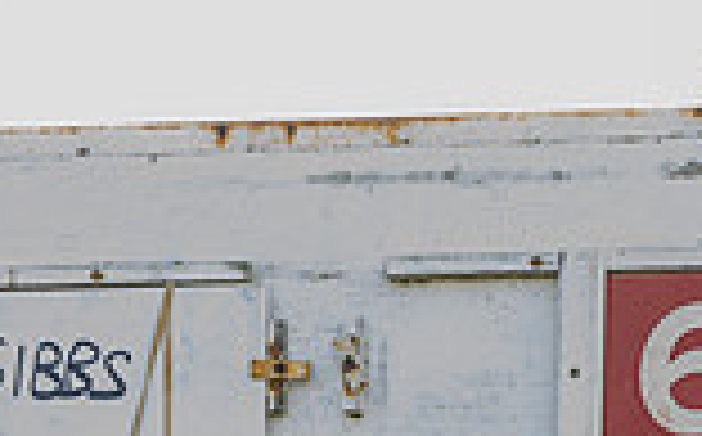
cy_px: 898
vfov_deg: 2.2
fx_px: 11176
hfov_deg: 3.6
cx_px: 51
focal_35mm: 585
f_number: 4
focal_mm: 126
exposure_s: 1/250
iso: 400
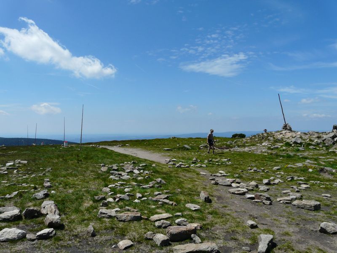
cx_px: 168
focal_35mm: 28
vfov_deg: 49.7
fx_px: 273
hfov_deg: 63.4
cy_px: 126
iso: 100
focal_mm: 4.6
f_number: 5.6
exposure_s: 1/500
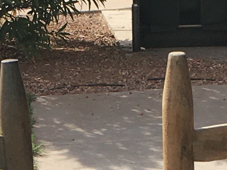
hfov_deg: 8.9
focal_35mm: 221
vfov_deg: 6.5
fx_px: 1450
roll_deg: +2.3
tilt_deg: -17.7
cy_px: 325
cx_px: 32
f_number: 2.2
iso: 25
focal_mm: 4.15
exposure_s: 1/950
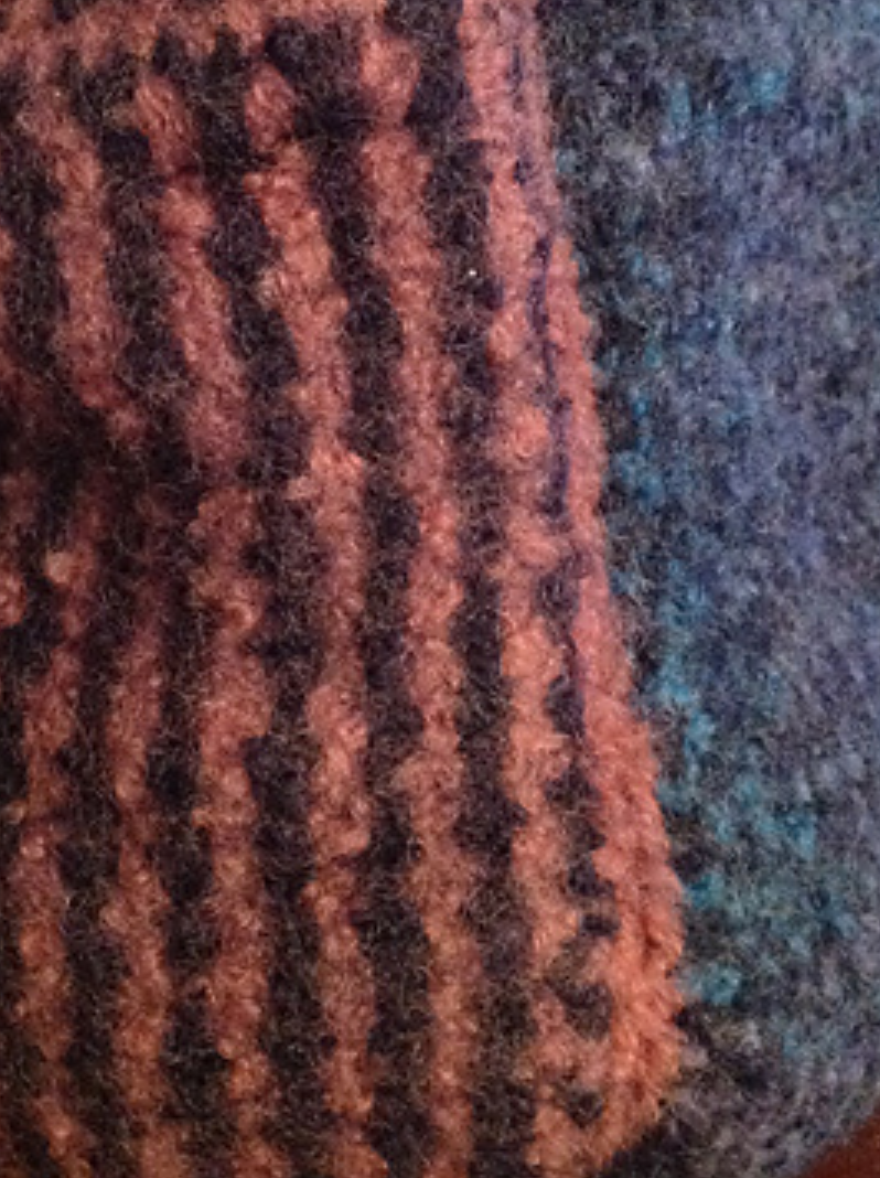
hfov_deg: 23.1
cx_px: 288
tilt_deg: -8.3
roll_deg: +0.5
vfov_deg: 30.4
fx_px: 2141
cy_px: 357
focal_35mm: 63
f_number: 2.4
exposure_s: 1/15
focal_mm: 4.28
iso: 640
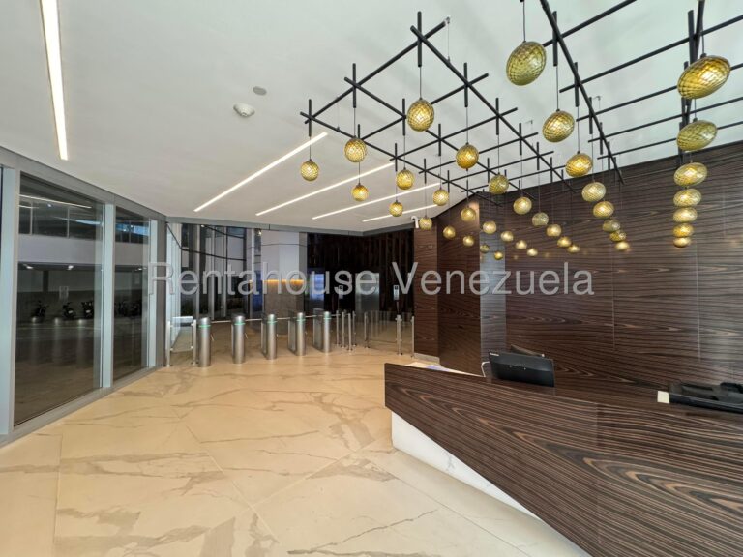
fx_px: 300
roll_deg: -0.5
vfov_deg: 85.7
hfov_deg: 102.1
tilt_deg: +1.5
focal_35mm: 14
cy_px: 278
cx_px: 372
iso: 320
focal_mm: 2.22
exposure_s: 1/120
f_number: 2.2
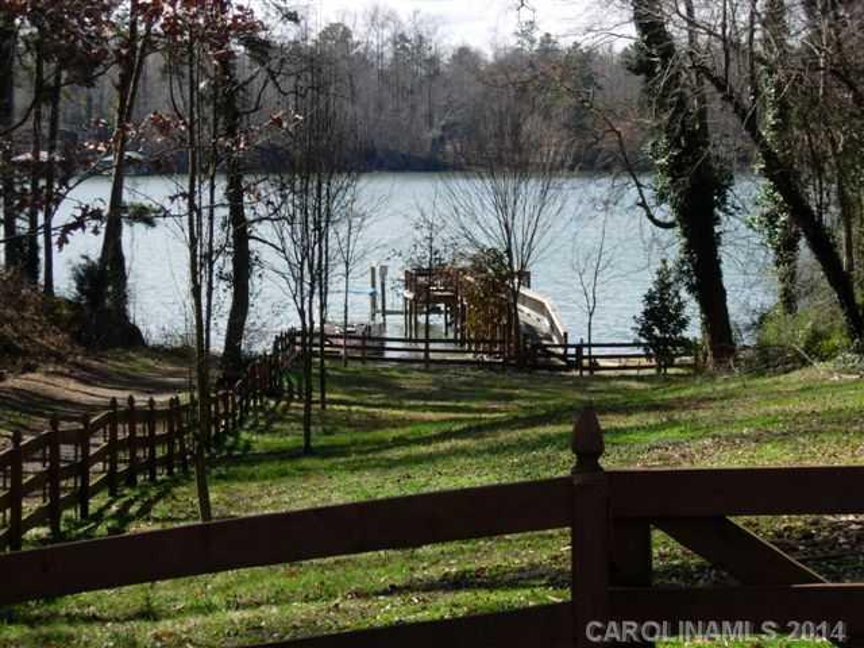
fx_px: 2820
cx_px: 432
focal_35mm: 113
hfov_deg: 17.4
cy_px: 324
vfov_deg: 13.1
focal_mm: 23.4
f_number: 4.9
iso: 64
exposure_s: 1/332
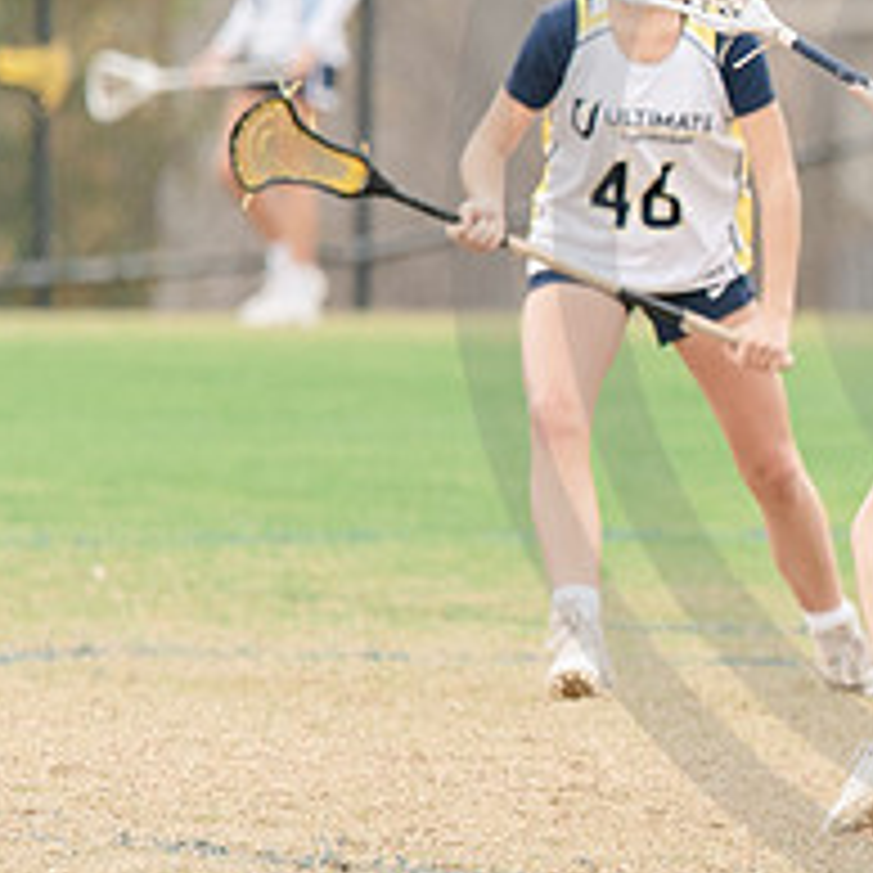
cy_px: 293
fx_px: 25794
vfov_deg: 1.9
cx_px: 1368
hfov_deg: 1.9
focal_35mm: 904
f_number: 2.8
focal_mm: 200
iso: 400
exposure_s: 1/1250
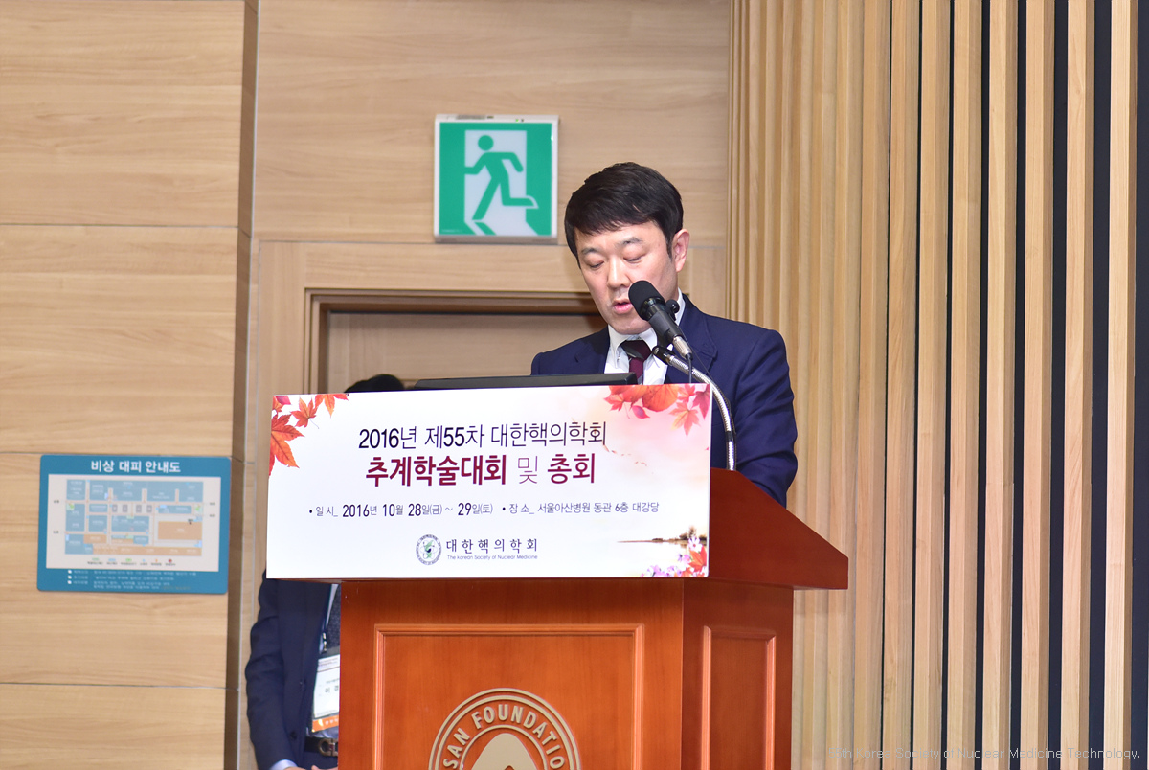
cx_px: 574
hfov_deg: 19.4
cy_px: 385
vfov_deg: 13.1
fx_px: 3356
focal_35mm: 105
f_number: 4
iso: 1600
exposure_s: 1/160
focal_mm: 105
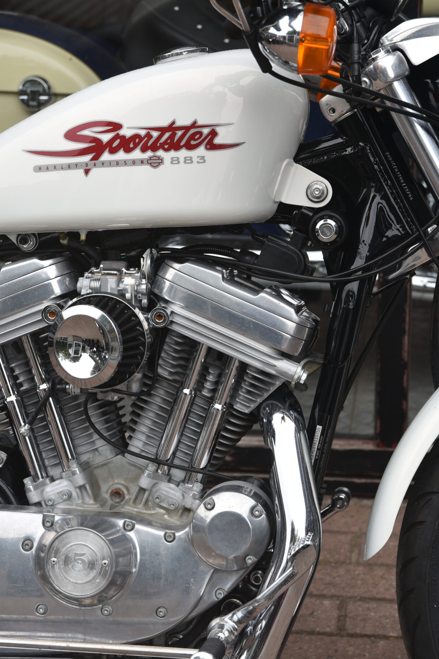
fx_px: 1809
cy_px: 320
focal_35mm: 99
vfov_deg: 20.6
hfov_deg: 13.8
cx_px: 260
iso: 100
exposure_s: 1/100
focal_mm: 70
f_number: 5
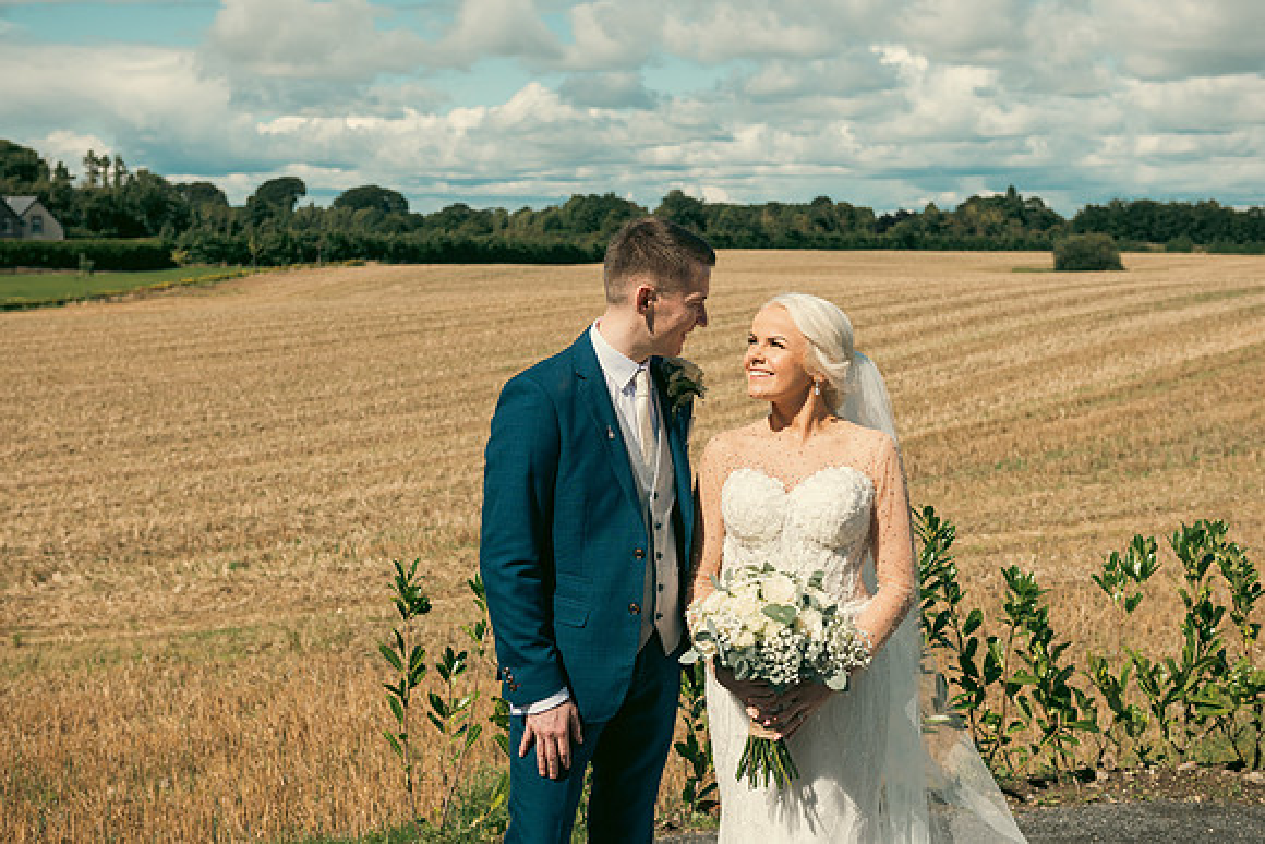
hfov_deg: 39.6
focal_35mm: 50
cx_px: 632
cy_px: 422
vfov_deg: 27.0
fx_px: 1757
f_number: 5.6
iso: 100
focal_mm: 50
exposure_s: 1/800
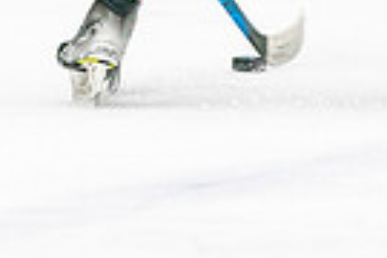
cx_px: 189
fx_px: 12362
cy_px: -87
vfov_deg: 1.2
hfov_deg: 1.8
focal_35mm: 1150
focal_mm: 192
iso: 3200
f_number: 2.8
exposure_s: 1/1250
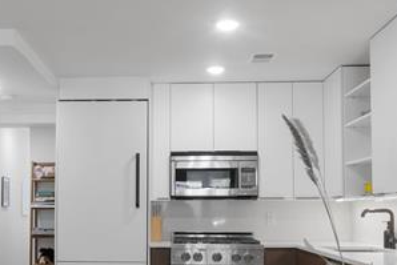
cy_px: 198
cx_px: 140
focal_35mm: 55
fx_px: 607
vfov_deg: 24.4
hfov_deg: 35.9
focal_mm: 16
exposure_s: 1/1.67
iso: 250
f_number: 10
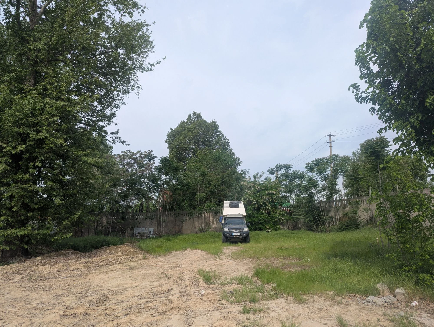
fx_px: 301
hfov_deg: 71.5
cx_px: 217
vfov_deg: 56.9
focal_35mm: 24
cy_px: 164
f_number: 1.85
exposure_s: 1/2000
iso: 47
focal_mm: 6.81
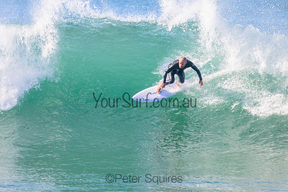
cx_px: 122
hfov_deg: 2.1
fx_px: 7731
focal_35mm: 966
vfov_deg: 1.4
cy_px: 85
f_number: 11
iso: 2200
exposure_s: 1/2000
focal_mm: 800
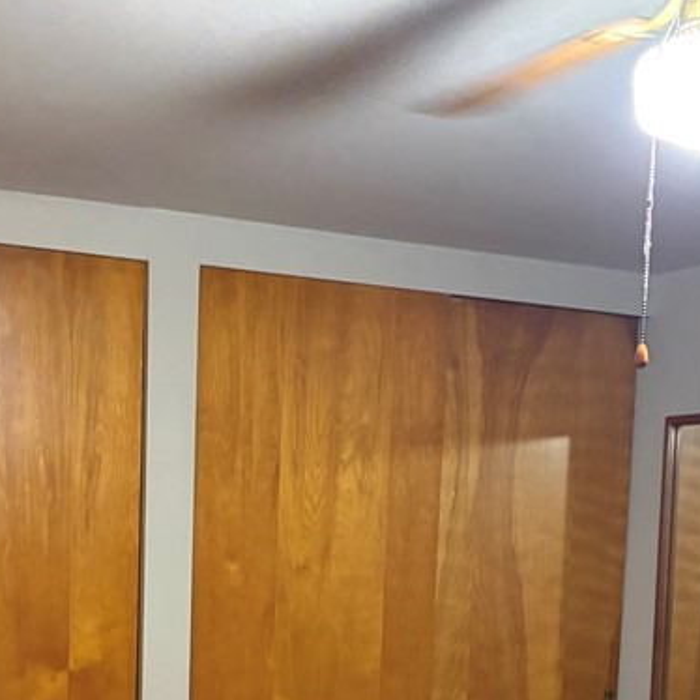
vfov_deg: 25.9
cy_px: 704
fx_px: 1441
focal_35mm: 63
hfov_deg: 27.2
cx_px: 245
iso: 800
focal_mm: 5.96
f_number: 1.6
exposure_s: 1/30
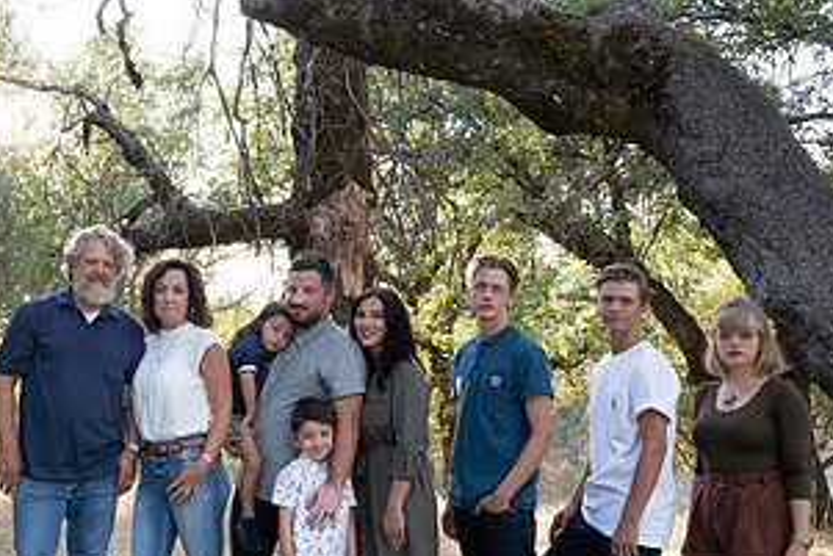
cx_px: 149
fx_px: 1250
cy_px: 355
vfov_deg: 25.0
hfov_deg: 35.5
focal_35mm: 54
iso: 320
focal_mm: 28
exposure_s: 1/125
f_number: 6.3
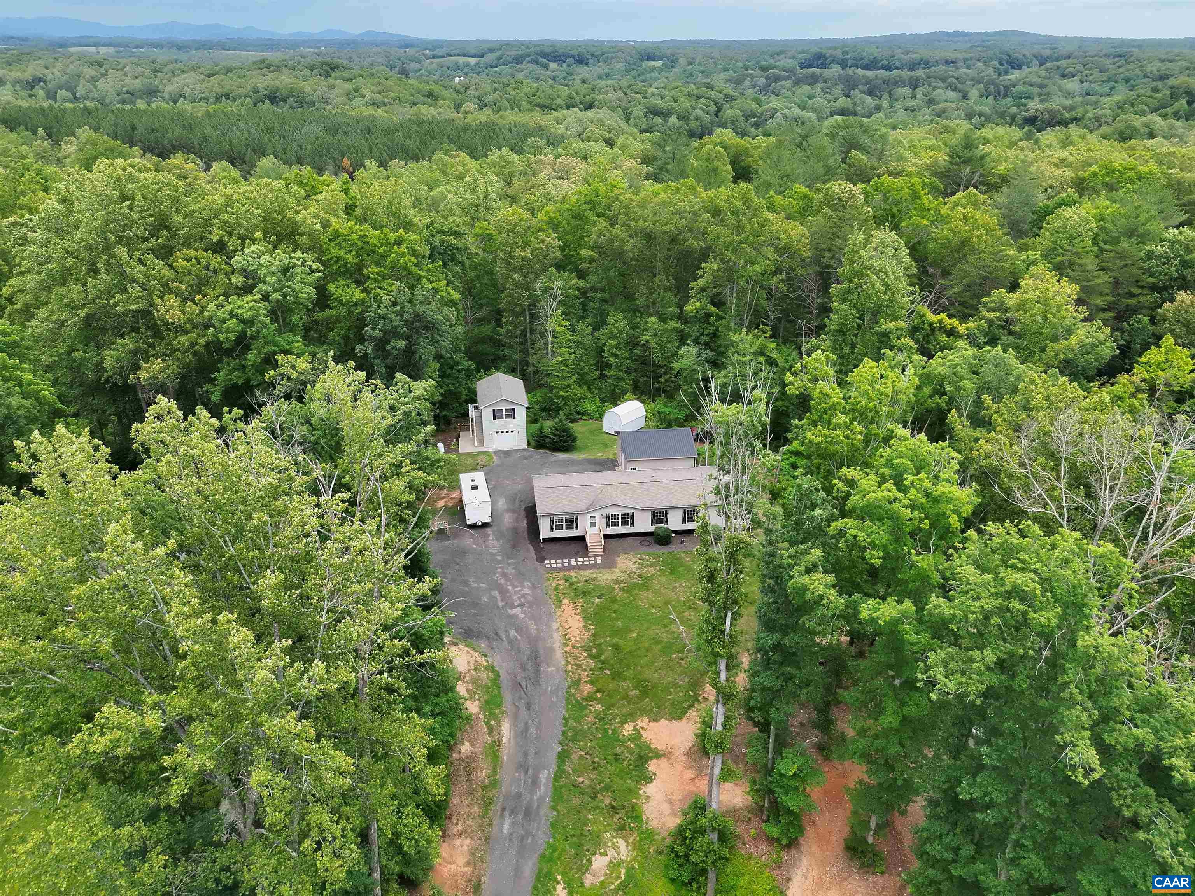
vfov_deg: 56.8
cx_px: 598
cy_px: 448
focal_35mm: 24
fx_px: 829
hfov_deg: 71.6
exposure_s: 1/3000
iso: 230
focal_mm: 6.72
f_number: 1.7
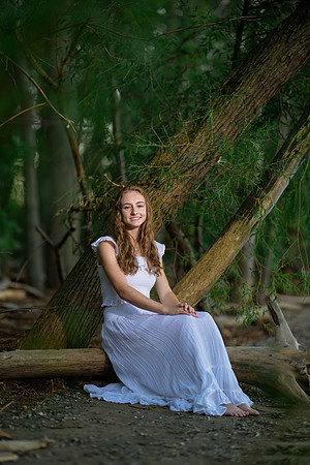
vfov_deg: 23.9
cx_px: 155
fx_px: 1098
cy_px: 232
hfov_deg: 16.1
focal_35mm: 85
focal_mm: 85
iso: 250
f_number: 1.4
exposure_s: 1/640
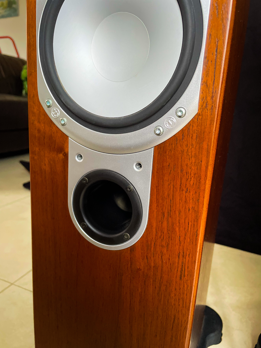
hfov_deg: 53.1
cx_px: 130
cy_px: 174
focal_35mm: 26
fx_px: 261
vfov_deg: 67.3
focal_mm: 4.2
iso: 500
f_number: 1.6
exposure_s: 1/60
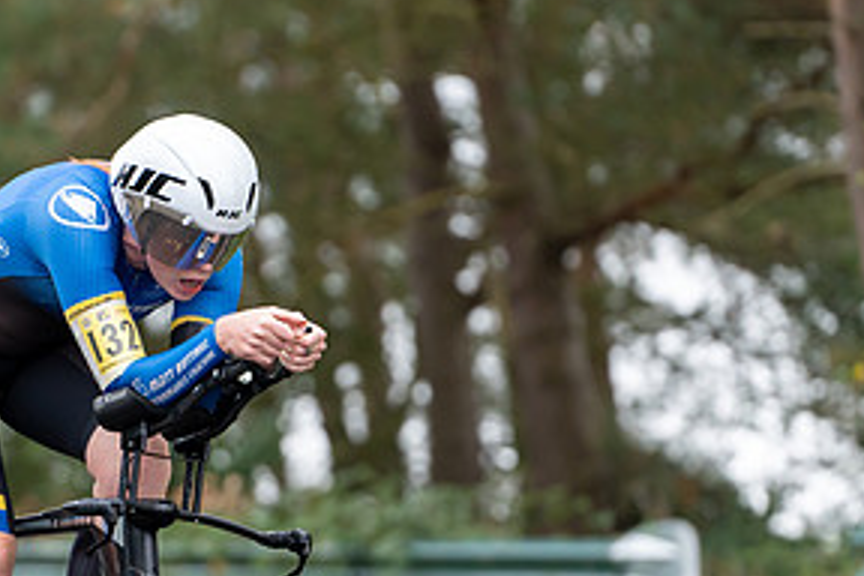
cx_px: 93
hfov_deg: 5.7
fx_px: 8711
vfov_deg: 3.8
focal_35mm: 363
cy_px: 412
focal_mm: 180
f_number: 3.5
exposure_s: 1/1000
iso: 1600
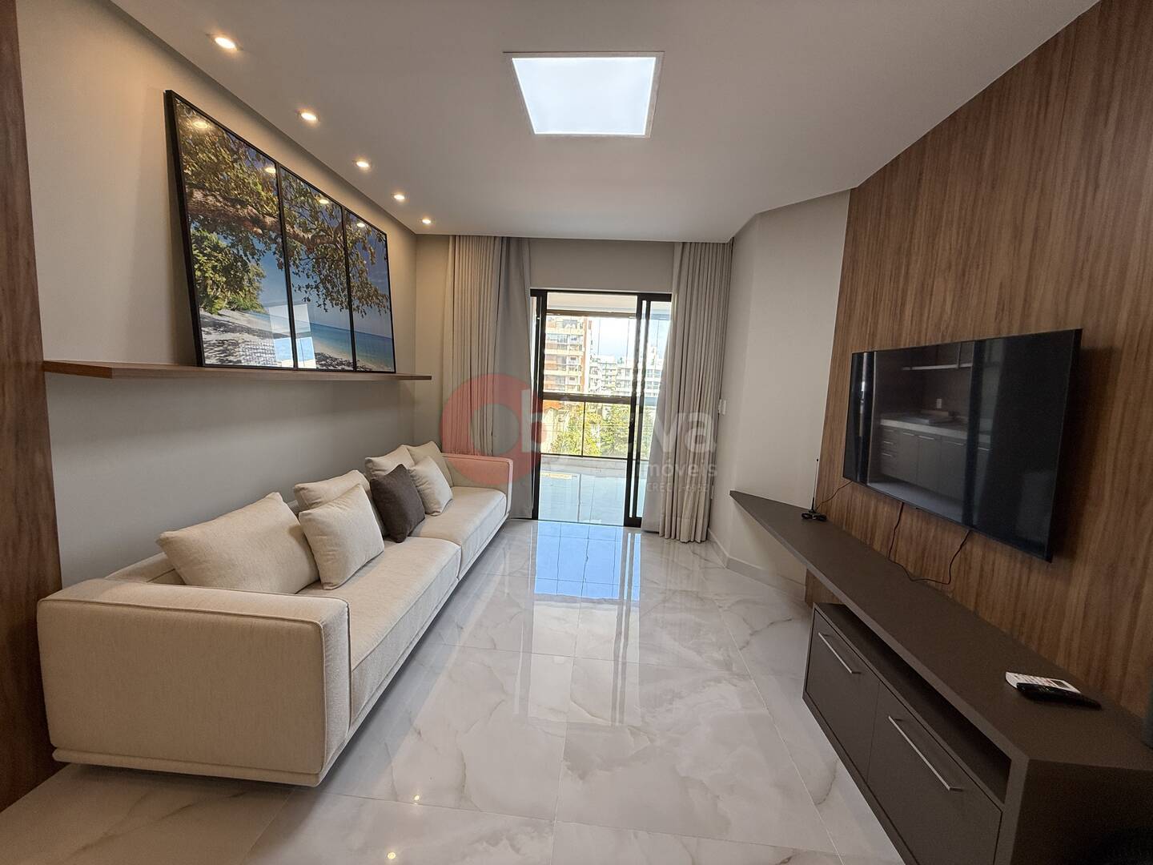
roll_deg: -2.4
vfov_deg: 85.7
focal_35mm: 14
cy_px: 432
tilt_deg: -7.2
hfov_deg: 102.1
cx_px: 576
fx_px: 466
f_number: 2.2
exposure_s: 1/100
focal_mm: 2.22
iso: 64
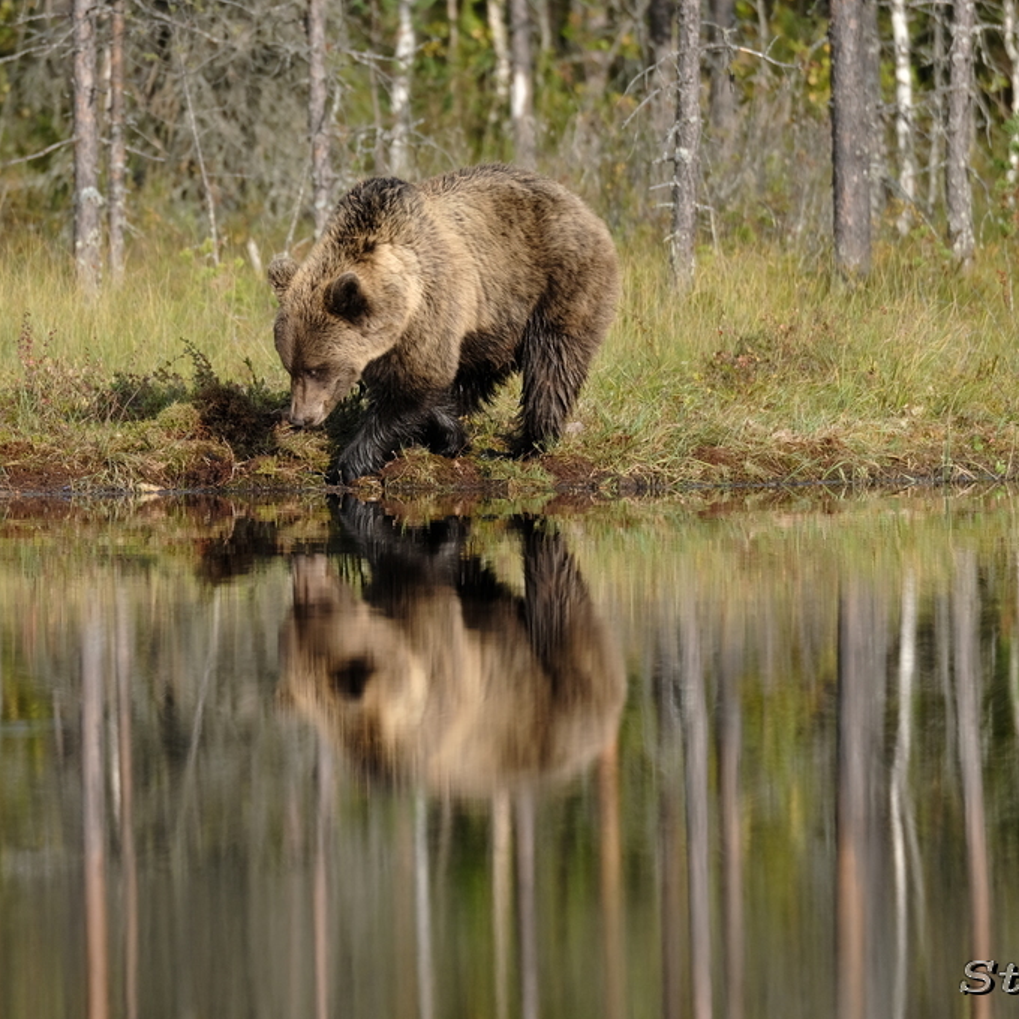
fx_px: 19949
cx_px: 354
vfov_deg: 2.9
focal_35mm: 599
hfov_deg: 2.9
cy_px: 510
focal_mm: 312
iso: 500
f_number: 5.2
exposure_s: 1/1000
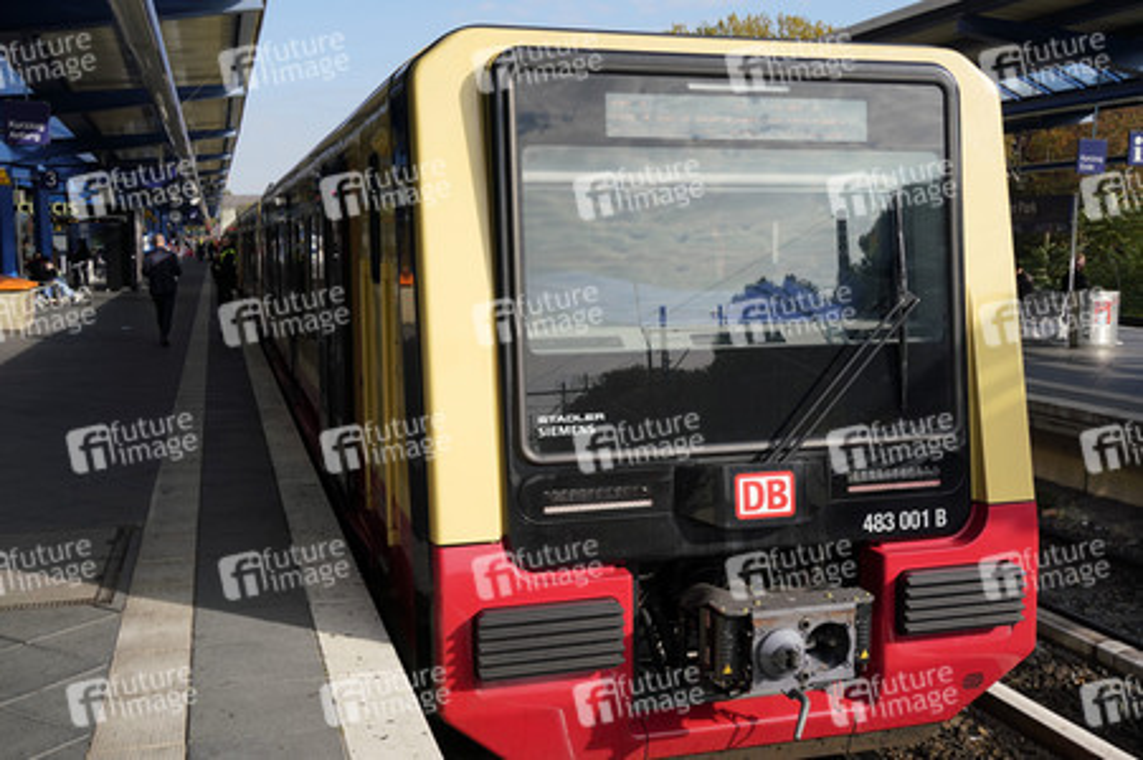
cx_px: 572
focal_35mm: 37
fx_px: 1174
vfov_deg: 35.9
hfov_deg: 51.9
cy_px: 380
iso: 640
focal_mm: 37
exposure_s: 1/1600
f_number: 7.1
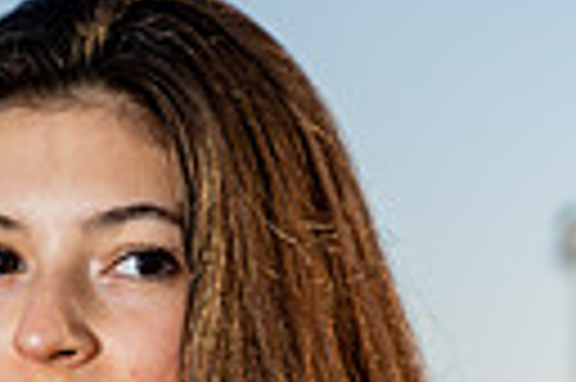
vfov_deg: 5.4
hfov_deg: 8.4
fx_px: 3931
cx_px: 284
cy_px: 921
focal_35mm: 246
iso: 100
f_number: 4.5
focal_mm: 70
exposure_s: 1/250
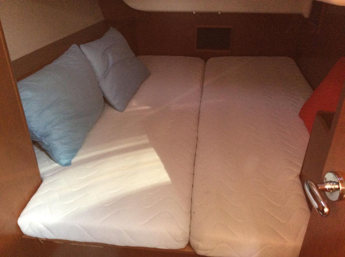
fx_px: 318
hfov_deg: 56.9
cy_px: 128
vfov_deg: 44.1
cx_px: 172
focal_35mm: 32
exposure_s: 1/25
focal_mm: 3.3
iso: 250
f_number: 2.4
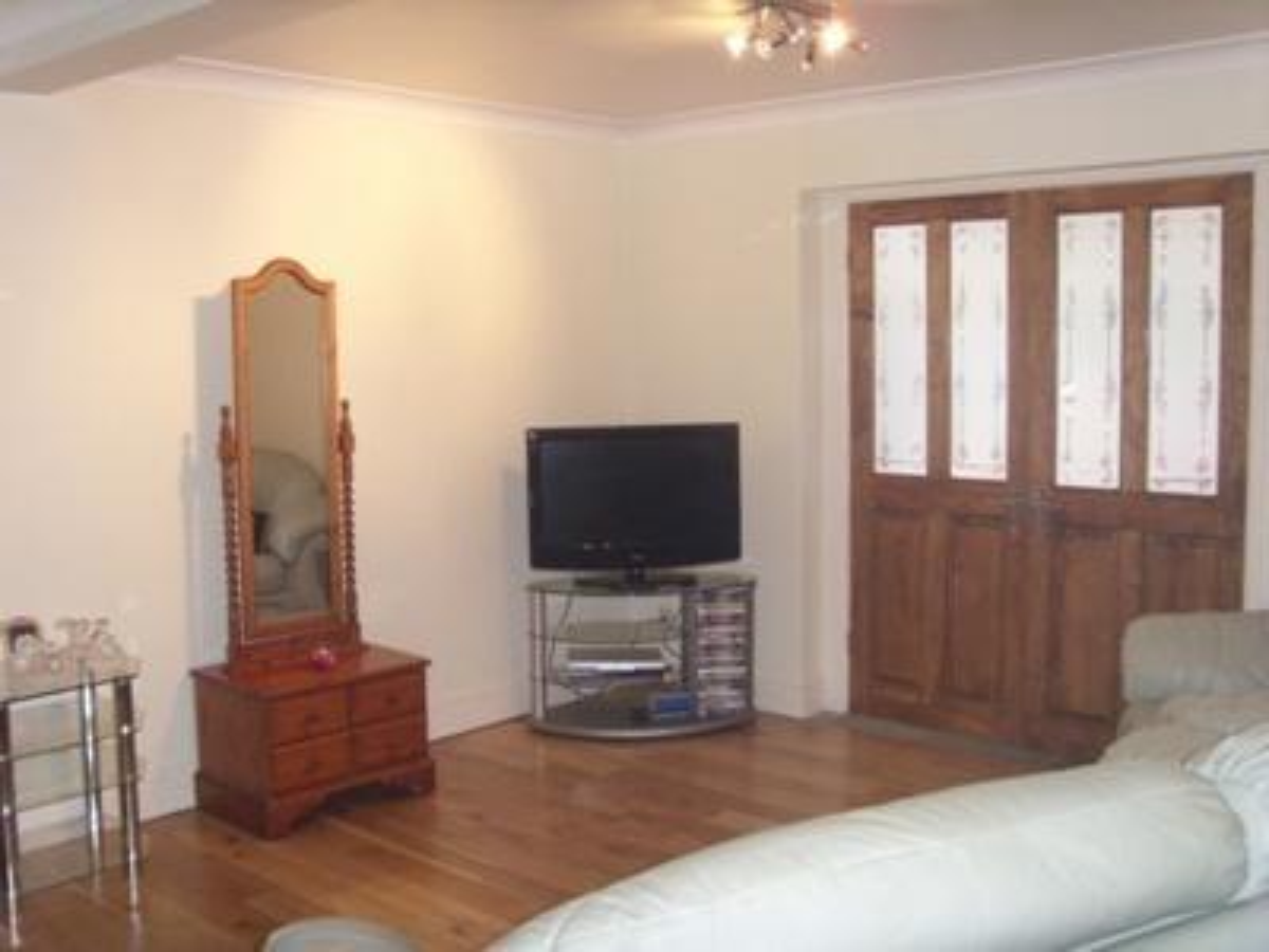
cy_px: 476
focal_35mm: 31
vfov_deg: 45.4
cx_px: 634
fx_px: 1136
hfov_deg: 58.4
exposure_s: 1/30
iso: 400
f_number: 3.5
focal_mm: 6.3
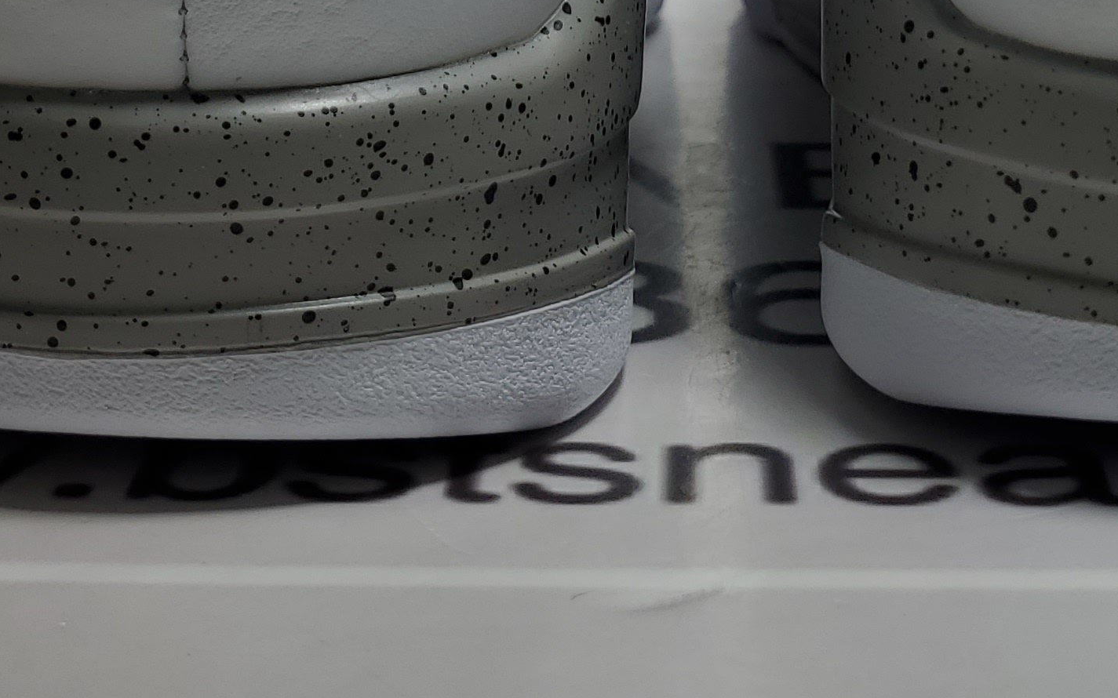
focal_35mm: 78
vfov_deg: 15.1
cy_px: -443
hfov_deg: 26.4
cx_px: 664
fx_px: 2376
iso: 50
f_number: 1.5
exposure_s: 1/831
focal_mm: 4.3
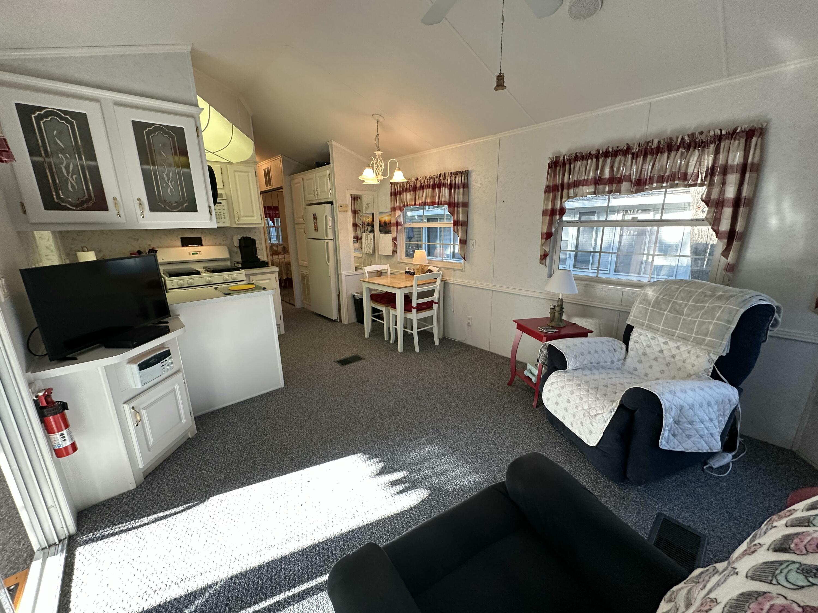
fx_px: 331
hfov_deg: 102.1
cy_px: 306
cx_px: 409
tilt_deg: -14.2
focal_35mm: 14
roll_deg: +1.2
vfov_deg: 85.7
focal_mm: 2.22
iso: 250
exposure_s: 1/120
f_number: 2.2
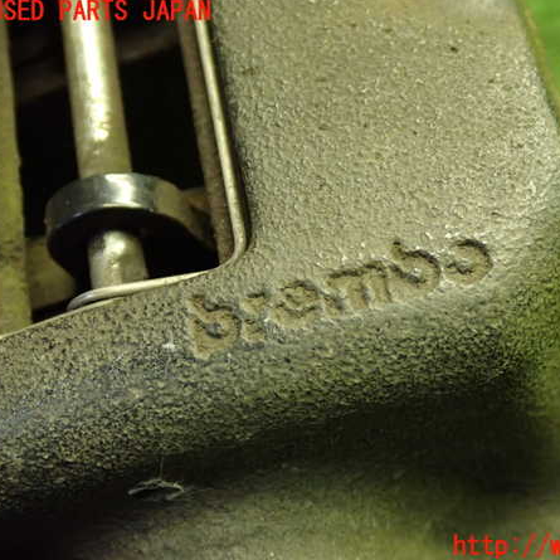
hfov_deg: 30.4
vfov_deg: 30.6
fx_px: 1025
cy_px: 279
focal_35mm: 56
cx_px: 360
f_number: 3.1
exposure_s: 1/30
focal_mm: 8.4
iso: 800
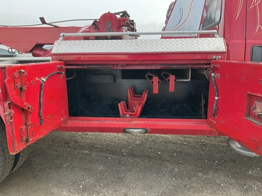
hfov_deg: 61.7
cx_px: 131
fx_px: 219
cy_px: 98
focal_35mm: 29
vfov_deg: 48.2
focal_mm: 3
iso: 32
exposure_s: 1/137
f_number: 1.8
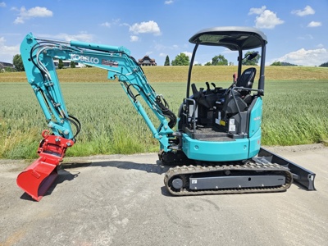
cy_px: 123
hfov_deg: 73.9
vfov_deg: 58.9
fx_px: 218
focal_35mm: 23
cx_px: 164
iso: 25
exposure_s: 1/907
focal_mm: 5.4
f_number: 1.8
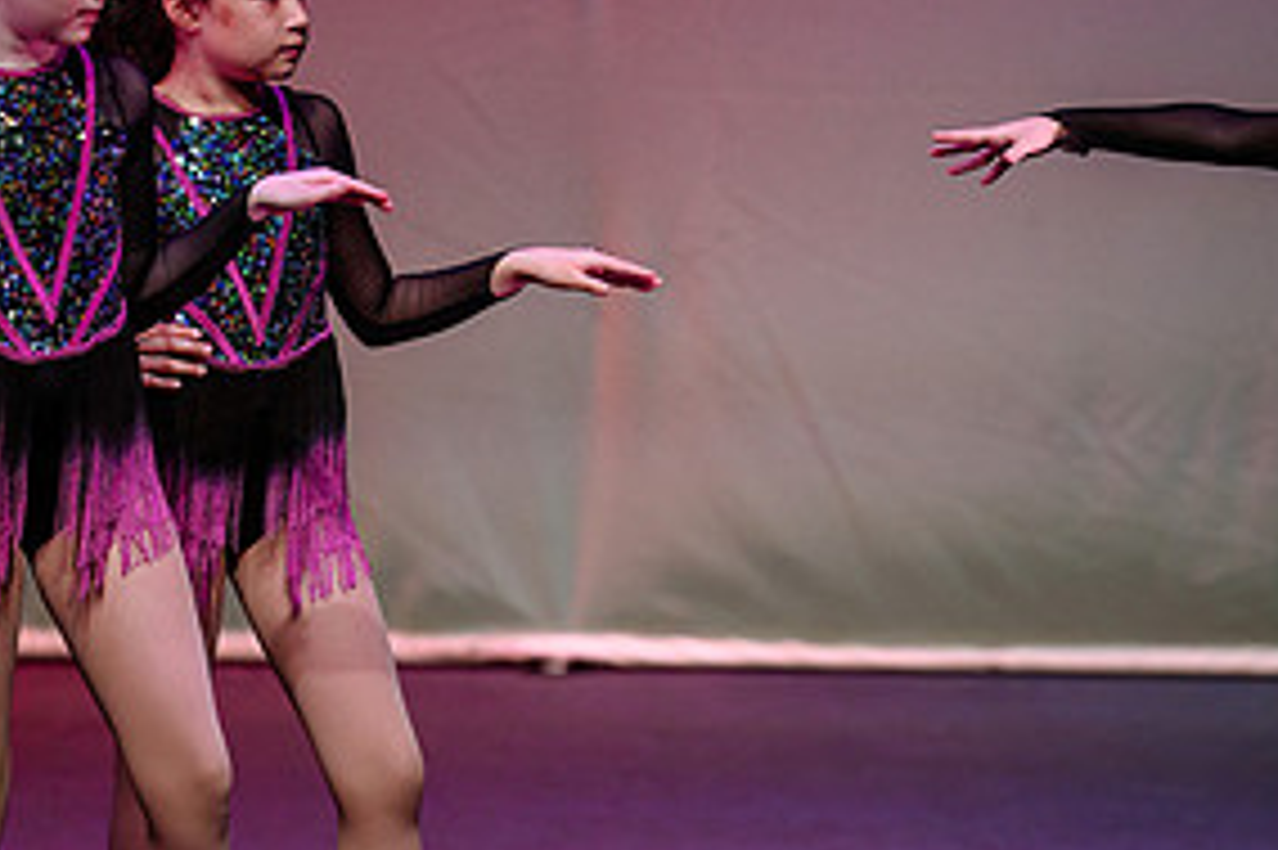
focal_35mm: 451
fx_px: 16001
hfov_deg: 4.6
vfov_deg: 3.0
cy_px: 437
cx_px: 862
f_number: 2.8
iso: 1600
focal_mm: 200
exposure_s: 1/640
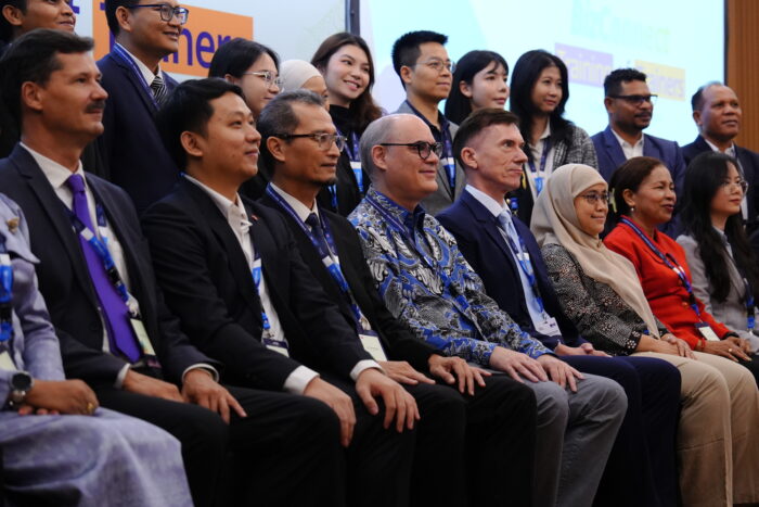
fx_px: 2214
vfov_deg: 13.0
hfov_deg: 19.5
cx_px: 380
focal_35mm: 105
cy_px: 254
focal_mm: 70
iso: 2500
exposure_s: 1/125
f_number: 2.8
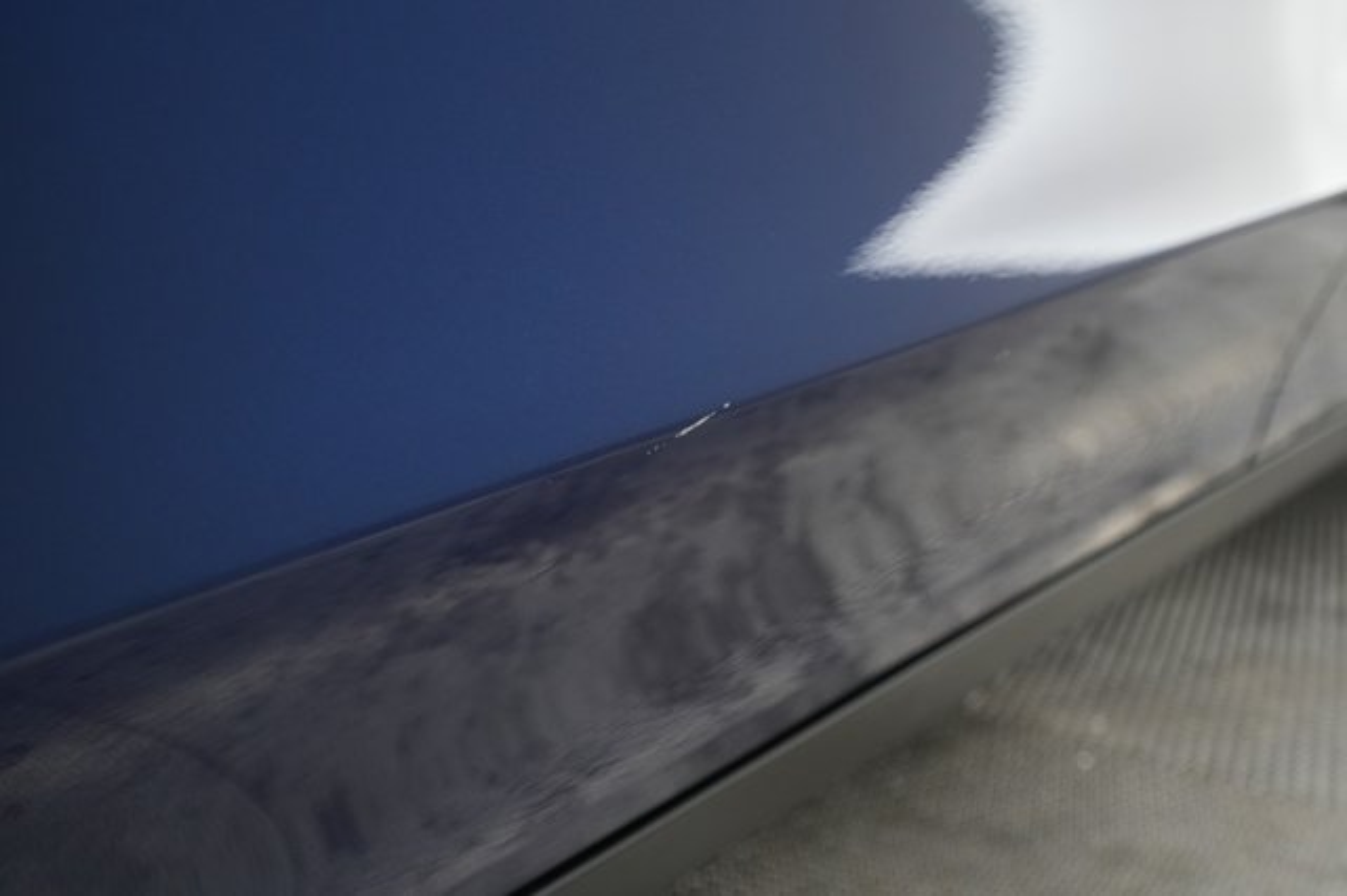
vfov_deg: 46.4
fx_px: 1047
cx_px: 674
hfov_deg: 65.5
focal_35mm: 28
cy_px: 448
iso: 3200
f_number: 4.5
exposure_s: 1/100
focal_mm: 28
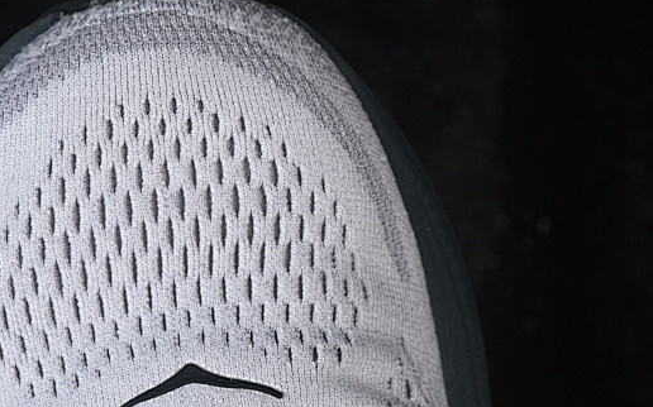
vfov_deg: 8.1
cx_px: 175
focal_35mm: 160
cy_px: 418
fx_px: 2846
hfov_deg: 13.1
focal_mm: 50
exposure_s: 1/60
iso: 160
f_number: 7.1
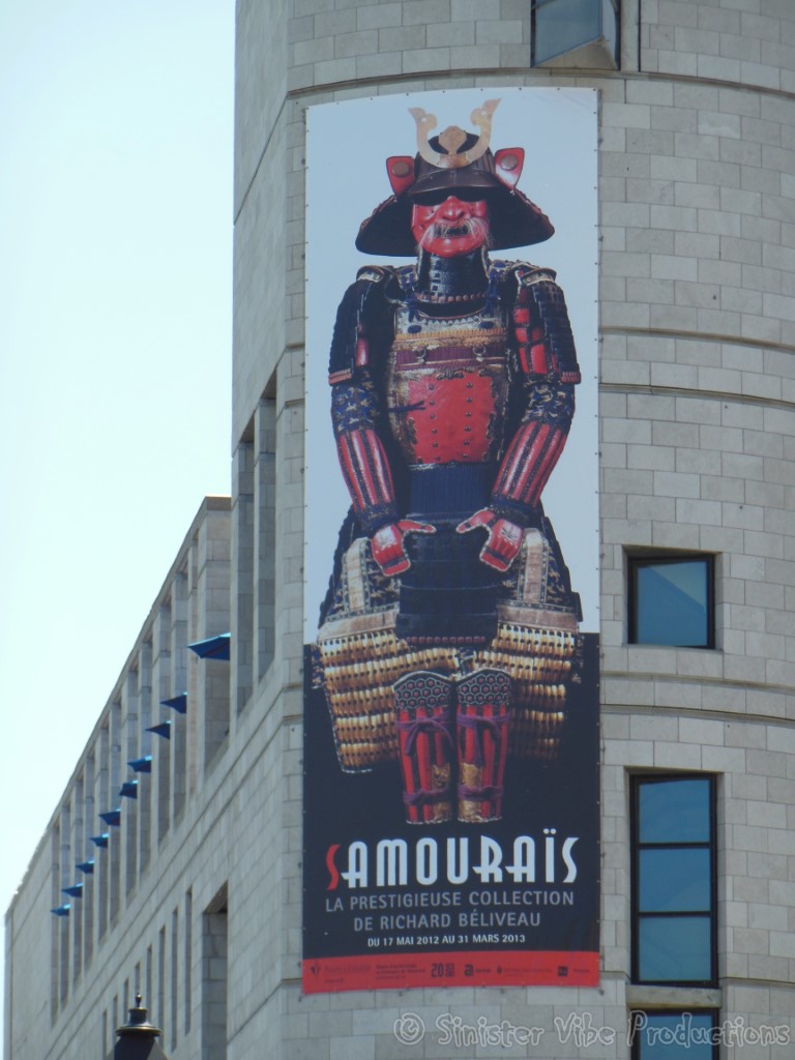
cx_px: 398
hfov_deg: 7.8
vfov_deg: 10.4
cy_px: 530
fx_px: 5849
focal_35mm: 191
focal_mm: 34
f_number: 5.6
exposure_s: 1/320
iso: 125
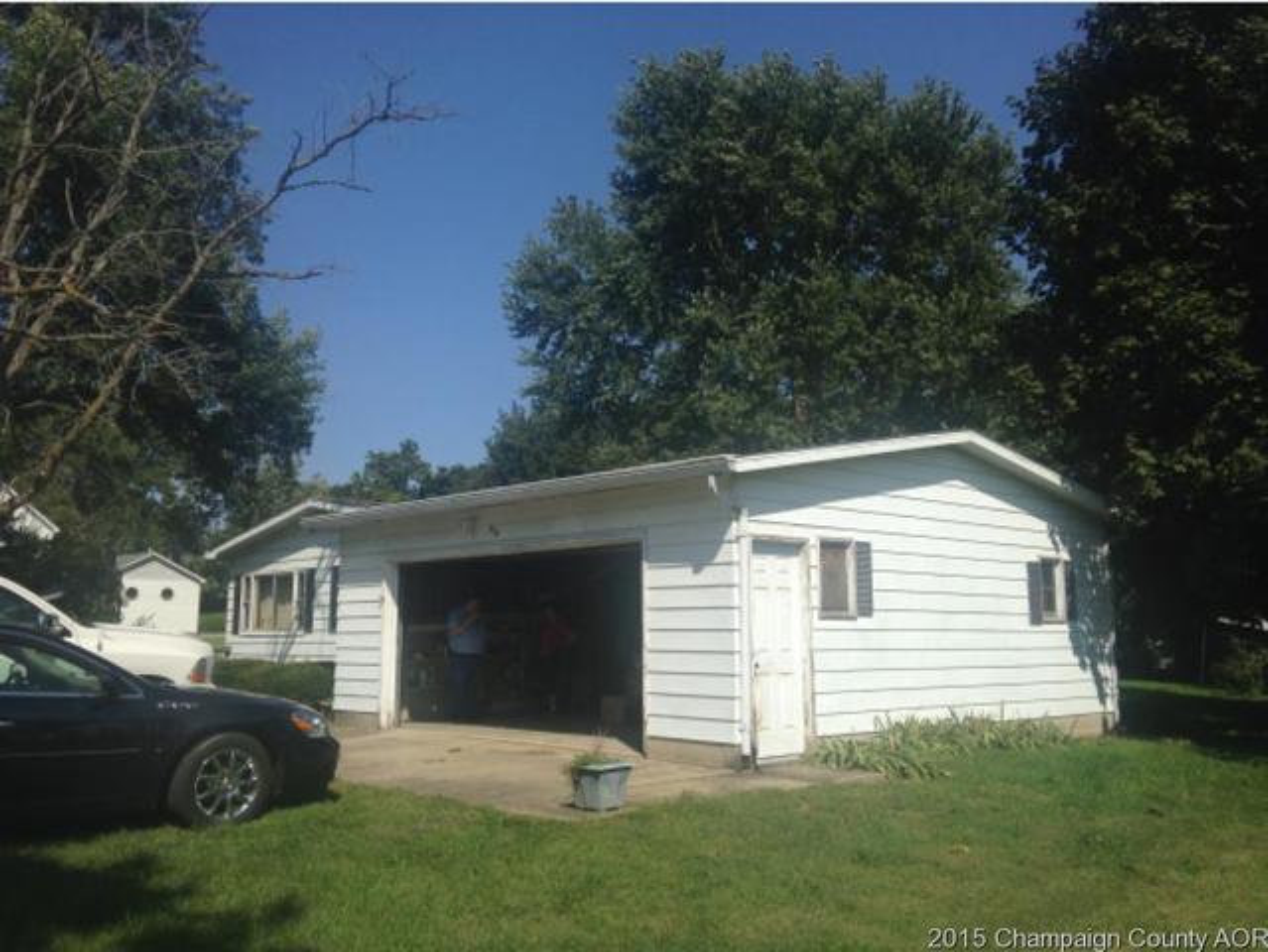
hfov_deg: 55.3
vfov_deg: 43.0
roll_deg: -0.6
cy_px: 476
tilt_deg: +6.9
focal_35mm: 33
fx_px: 1209
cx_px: 634
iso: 50
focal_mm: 4.12
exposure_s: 1/2358
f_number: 2.4
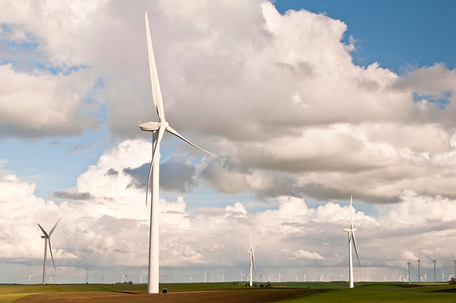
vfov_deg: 25.0
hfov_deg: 36.9
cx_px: 228
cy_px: 152
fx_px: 683
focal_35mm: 54
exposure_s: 1/90
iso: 200
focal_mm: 36
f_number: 11
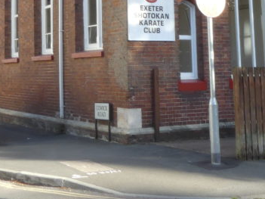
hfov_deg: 26.7
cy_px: -33
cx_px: 126
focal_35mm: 73
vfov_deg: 19.1
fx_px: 559
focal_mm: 4.5
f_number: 4
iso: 100
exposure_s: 1/320
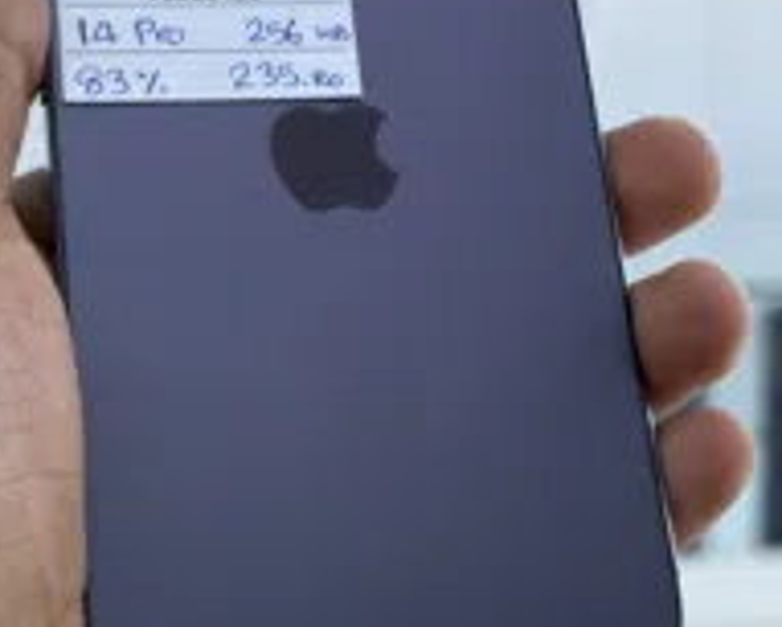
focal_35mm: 98
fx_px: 2269
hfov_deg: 19.5
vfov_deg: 15.7
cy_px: 270
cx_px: 319
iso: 80
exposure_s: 1/769
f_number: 1.78
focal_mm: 6.76
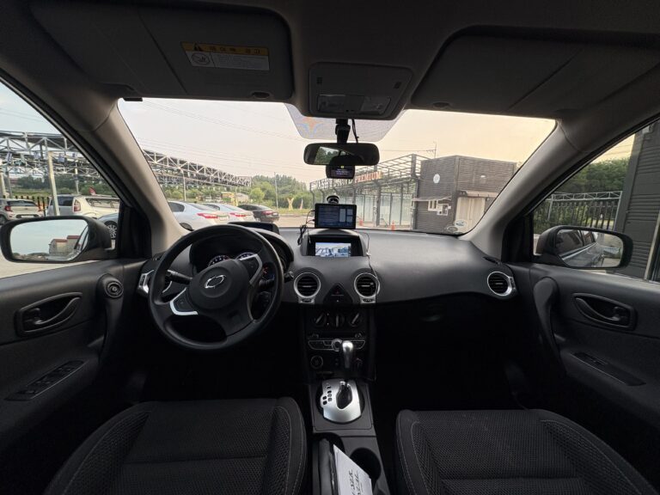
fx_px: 267
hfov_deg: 102.1
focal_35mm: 14
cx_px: 330
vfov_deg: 85.7
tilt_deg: -8.1
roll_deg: -1.8
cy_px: 248
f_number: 2.2
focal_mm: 2.22
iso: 40
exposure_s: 1/101
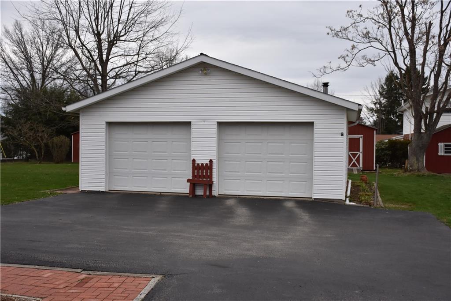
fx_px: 488
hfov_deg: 49.6
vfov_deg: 34.2
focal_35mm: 39
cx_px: 226
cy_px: 150
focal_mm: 26
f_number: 3.8
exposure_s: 1/2500
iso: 640
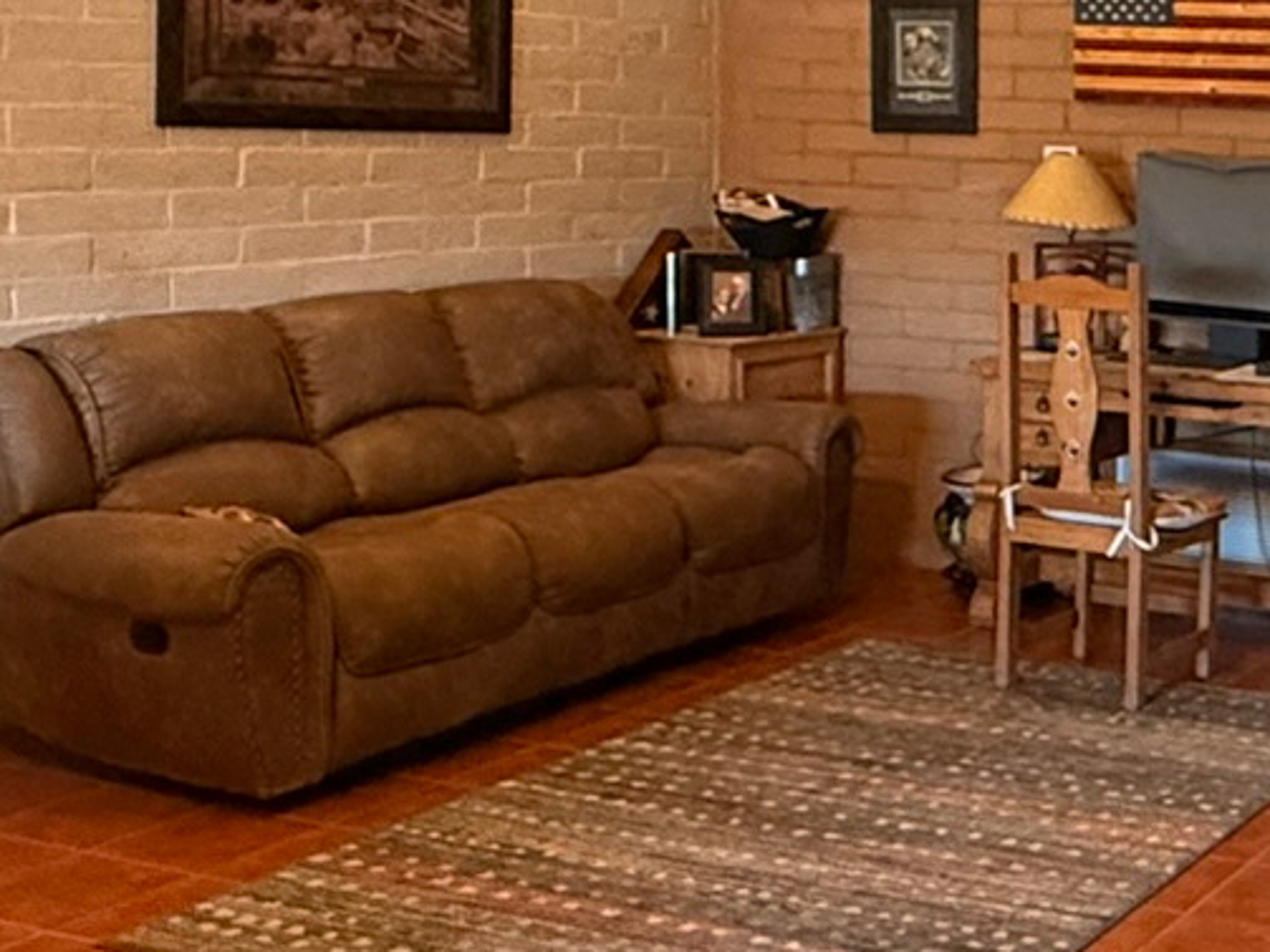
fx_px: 2091
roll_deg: -2.3
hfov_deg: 29.8
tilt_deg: -3.6
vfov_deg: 25.4
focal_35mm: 57
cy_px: 255
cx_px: 1454
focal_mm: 2.22
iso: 400
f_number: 2.2
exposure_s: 1/60
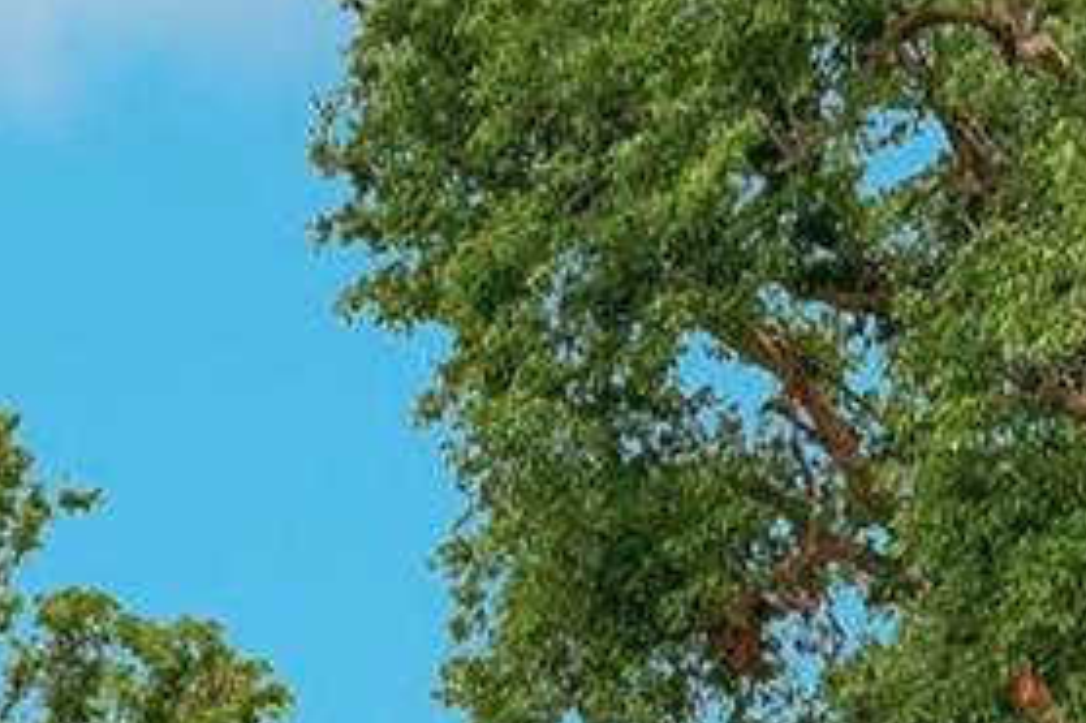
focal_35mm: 92
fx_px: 2774
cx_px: 617
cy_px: 1415
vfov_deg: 13.0
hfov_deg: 22.1
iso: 400
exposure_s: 1/500
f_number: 8
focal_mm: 16
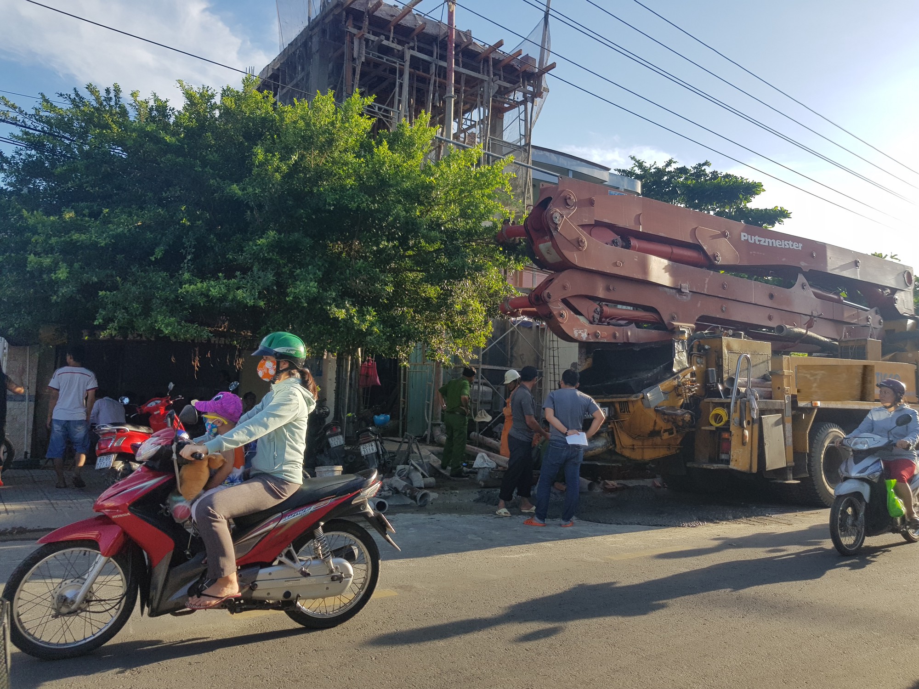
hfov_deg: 67.3
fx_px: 690
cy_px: 344
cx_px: 460
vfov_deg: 53.1
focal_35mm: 26
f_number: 1.7
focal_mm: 4.2
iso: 40
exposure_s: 1/1224
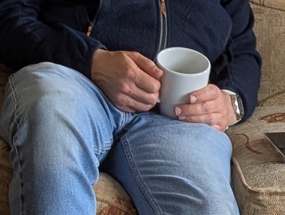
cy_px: -441
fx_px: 1377
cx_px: -87
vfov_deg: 7.7
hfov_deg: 11.5
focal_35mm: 167
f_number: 1.85
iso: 39
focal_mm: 6.81
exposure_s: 1/75.5
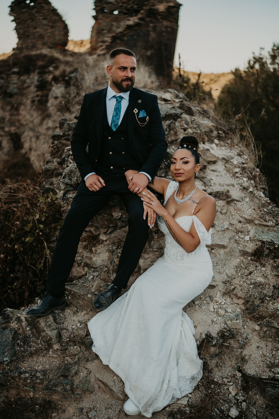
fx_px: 407
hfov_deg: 37.9
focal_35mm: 35
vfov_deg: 54.4
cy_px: 210
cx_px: 140
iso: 100
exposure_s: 1/1250
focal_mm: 35
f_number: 1.4
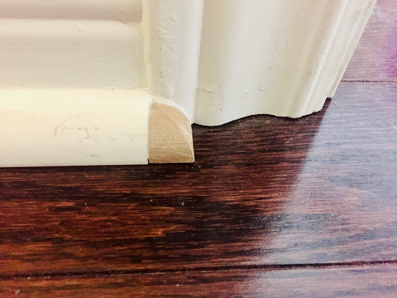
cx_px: 198
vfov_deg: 48.2
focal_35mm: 29
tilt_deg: -47.9
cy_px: 149
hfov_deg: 61.7
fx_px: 333
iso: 400
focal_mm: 4.15
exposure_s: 1/15
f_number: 2.2
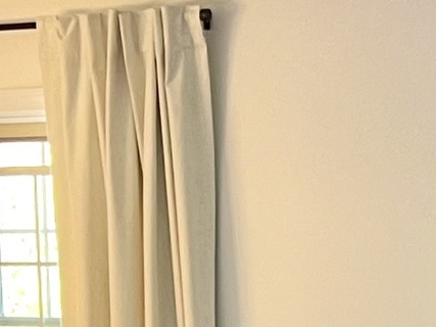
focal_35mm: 187
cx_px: 359
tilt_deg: -10.2
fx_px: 2355
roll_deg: +0.9
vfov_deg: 7.6
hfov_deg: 10.5
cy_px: 696
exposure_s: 1/60
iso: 100
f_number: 1.5
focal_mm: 5.7
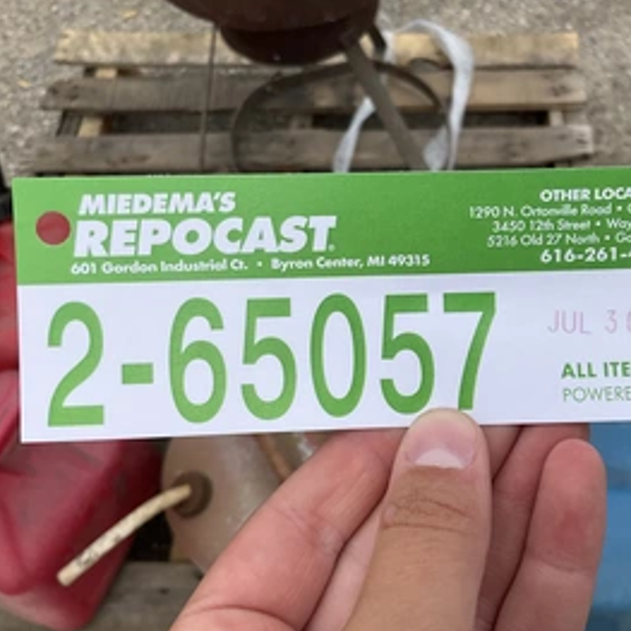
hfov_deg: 42.5
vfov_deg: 42.8
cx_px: 401
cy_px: 293
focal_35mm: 39
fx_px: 804
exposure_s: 1/2058
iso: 25
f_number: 1.8
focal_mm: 3
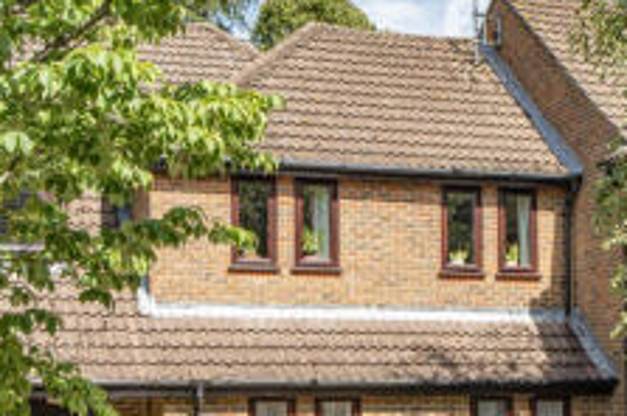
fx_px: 1339
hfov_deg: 26.3
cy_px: 322
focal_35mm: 77
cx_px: 357
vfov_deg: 17.5
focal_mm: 24
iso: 400
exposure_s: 1/500
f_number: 8
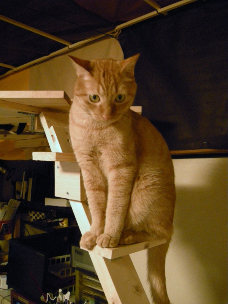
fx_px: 307
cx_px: 114
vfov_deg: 52.6
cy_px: 152
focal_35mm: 35
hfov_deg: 40.7
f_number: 2.7
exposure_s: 1/27.8
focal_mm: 7.5
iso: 800
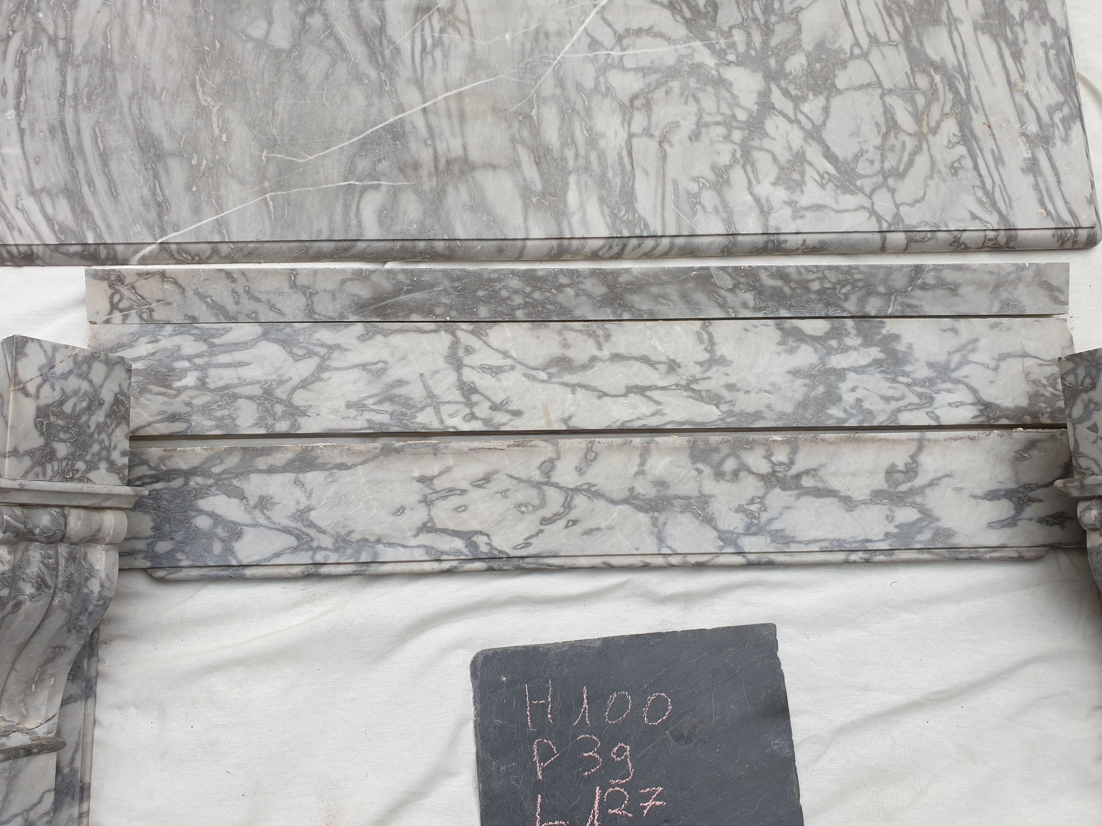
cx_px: 551
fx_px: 828
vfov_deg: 53.1
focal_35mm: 26
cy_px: 413
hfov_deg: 67.3
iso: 50
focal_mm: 4.3
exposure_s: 1/246
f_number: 2.4
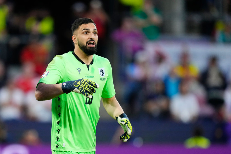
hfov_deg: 5.2
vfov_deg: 3.4
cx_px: 116
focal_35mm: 400
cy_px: 77
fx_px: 2567
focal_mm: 400
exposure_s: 1/2000
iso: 3200
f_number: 2.8
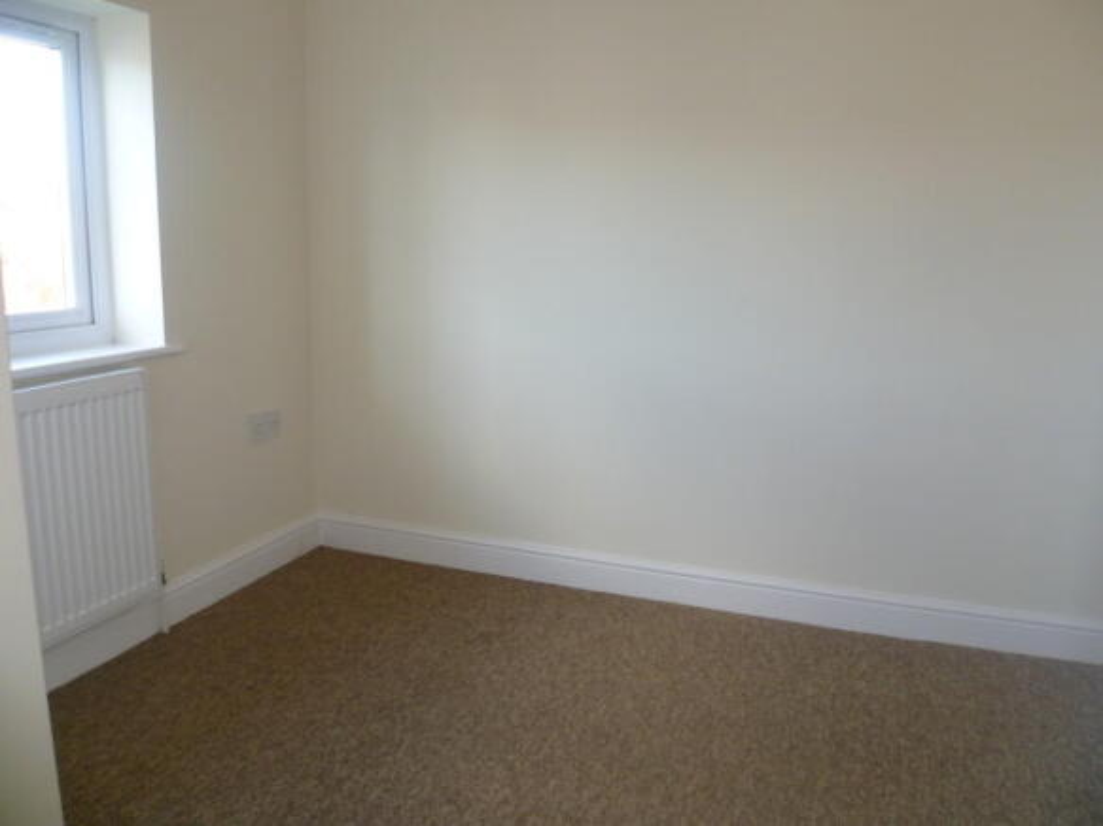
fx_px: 892
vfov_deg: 49.7
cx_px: 552
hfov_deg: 63.5
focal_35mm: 28
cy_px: 413
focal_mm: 5
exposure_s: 1/30
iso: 125
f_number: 2.8
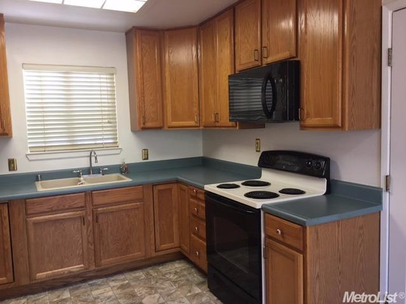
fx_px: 340
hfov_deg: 61.7
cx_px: 203
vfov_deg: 48.2
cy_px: 152
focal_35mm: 29
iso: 50
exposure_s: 1/15
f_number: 2.2
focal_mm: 4.15
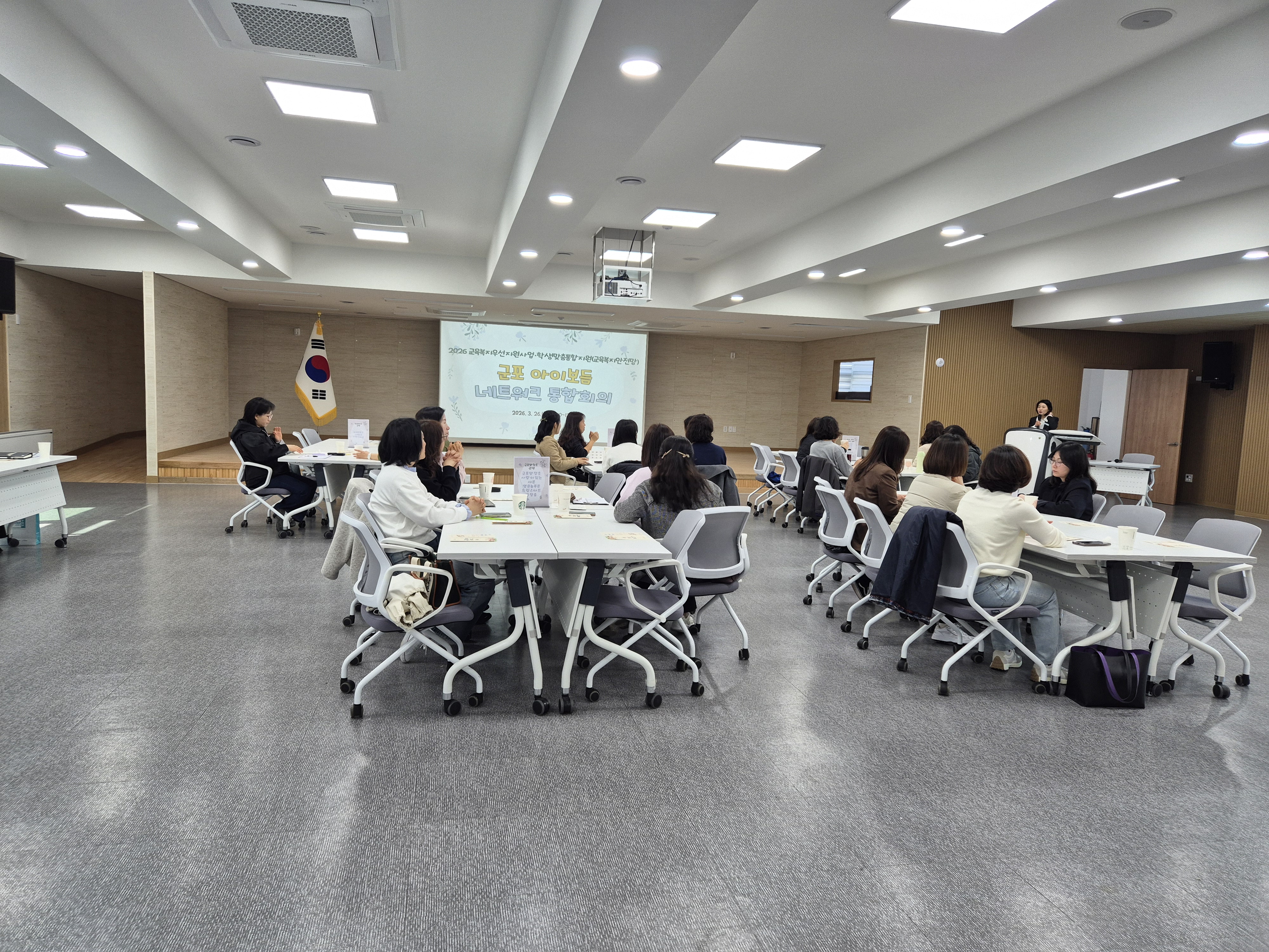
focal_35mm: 23
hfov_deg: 73.9
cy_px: 476
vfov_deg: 58.9
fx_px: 843
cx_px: 634
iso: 64
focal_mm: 5.4
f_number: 1.8
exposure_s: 1/120
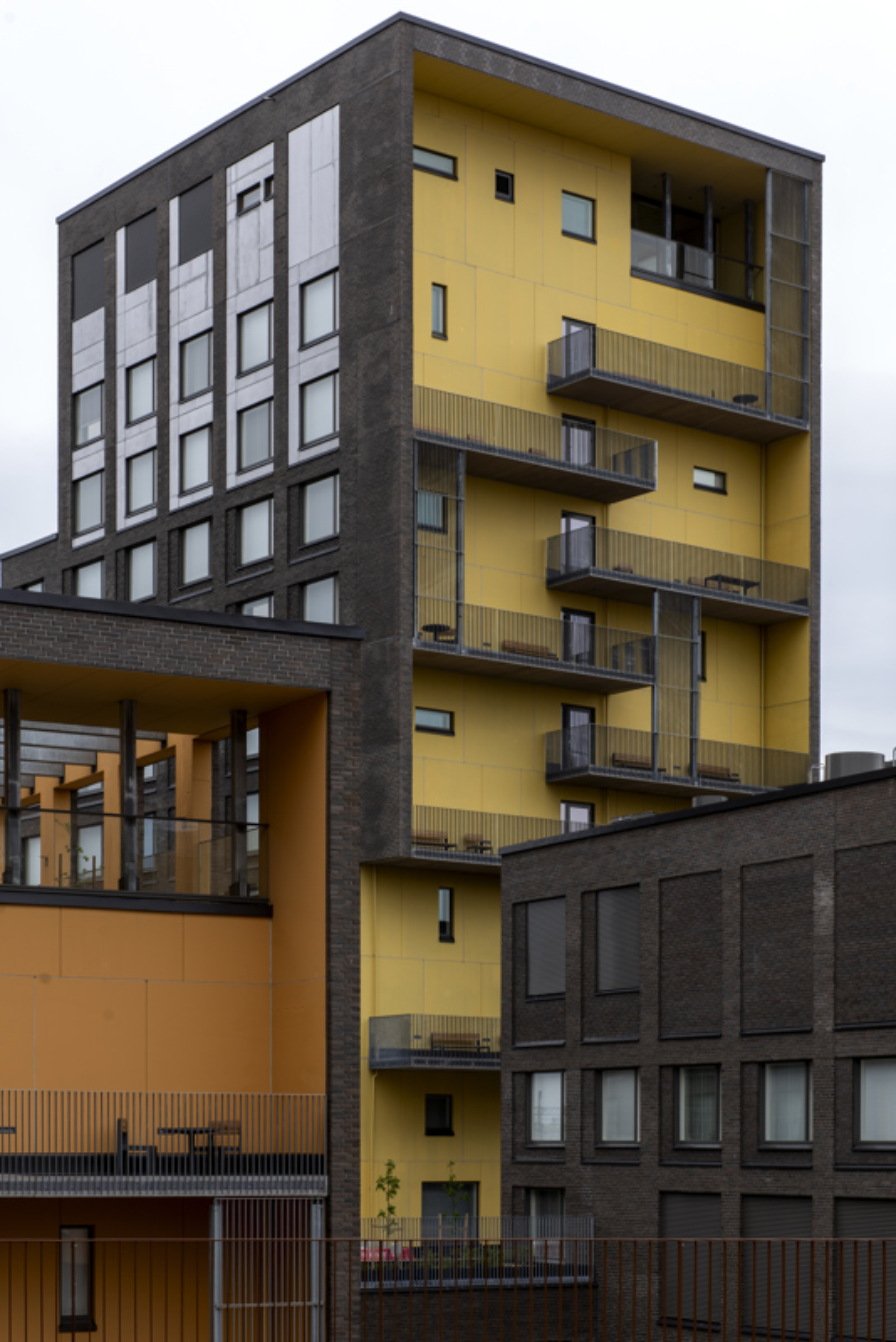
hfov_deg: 20.6
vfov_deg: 30.5
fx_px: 2462
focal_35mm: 66
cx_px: 448
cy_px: 671
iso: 100
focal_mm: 66
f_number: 9
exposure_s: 1/50
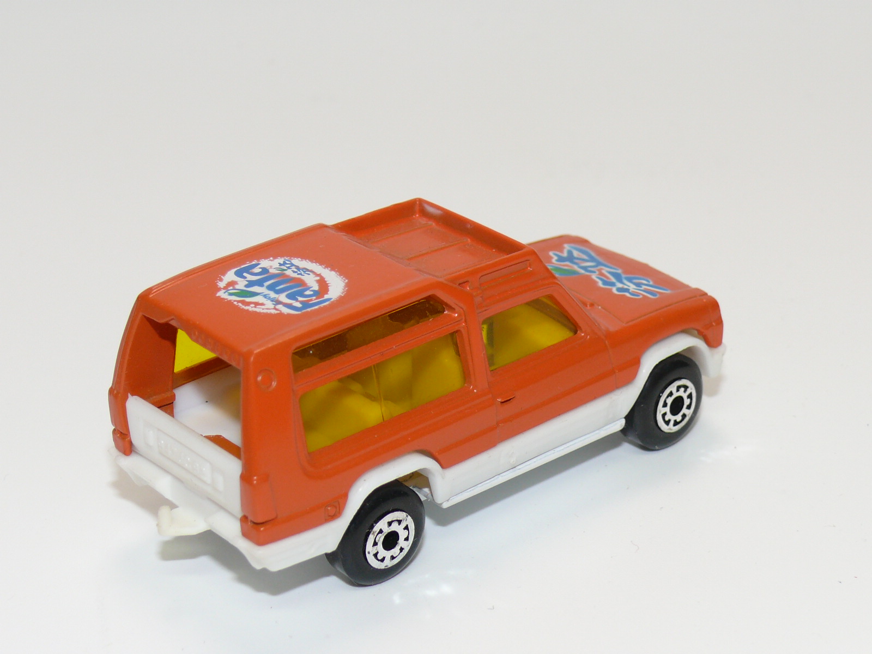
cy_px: 327
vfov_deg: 16.6
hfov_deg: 22.0
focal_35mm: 89
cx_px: 436
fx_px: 2242
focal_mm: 12.5
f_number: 4
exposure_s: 1/30
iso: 100
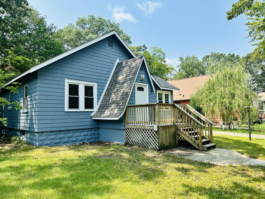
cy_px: 100
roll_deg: +1.0
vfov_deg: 56.8
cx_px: 132
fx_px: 184
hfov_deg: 71.6
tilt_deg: +4.0
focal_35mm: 24
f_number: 1.78
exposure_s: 1/1988
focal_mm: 6.86
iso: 80
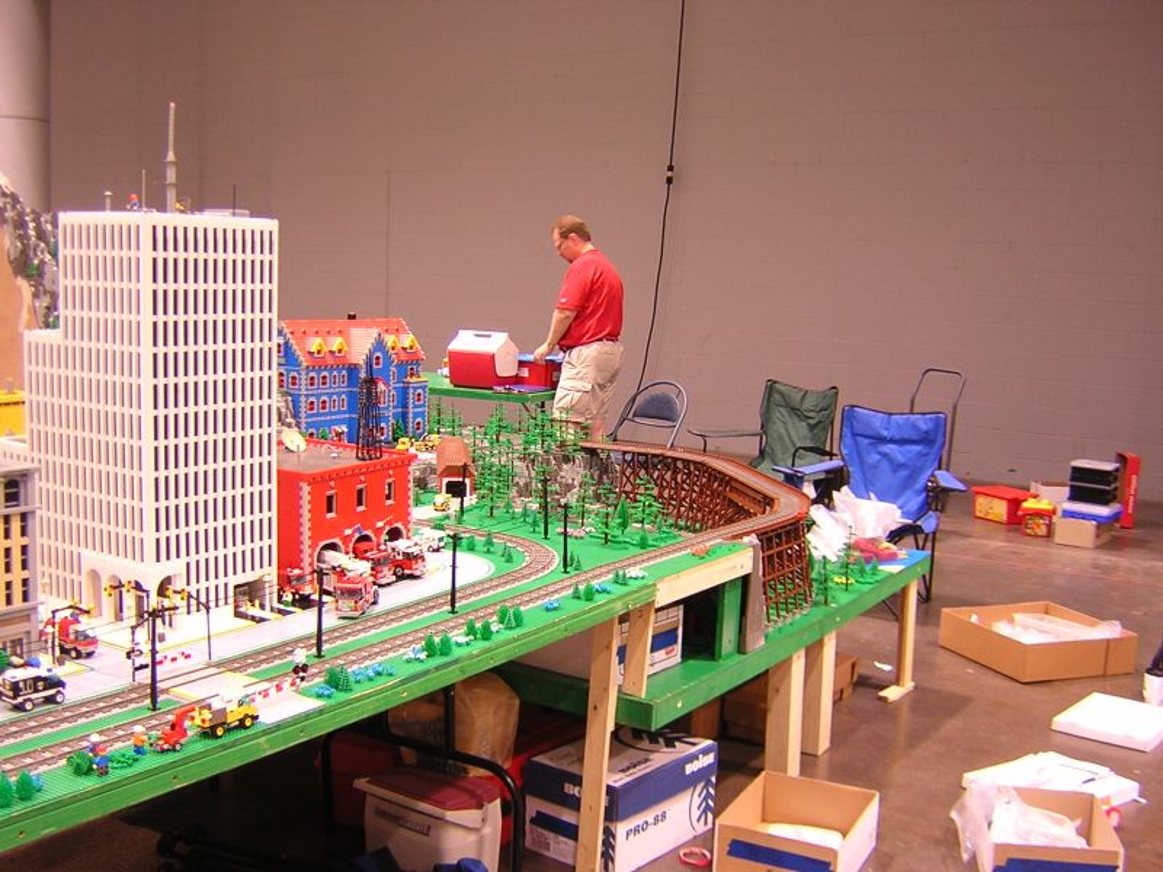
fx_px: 1209
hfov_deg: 51.4
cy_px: 436
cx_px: 582
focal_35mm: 36
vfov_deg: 39.7
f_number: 2.6
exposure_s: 1/3.7
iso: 113
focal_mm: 4.7
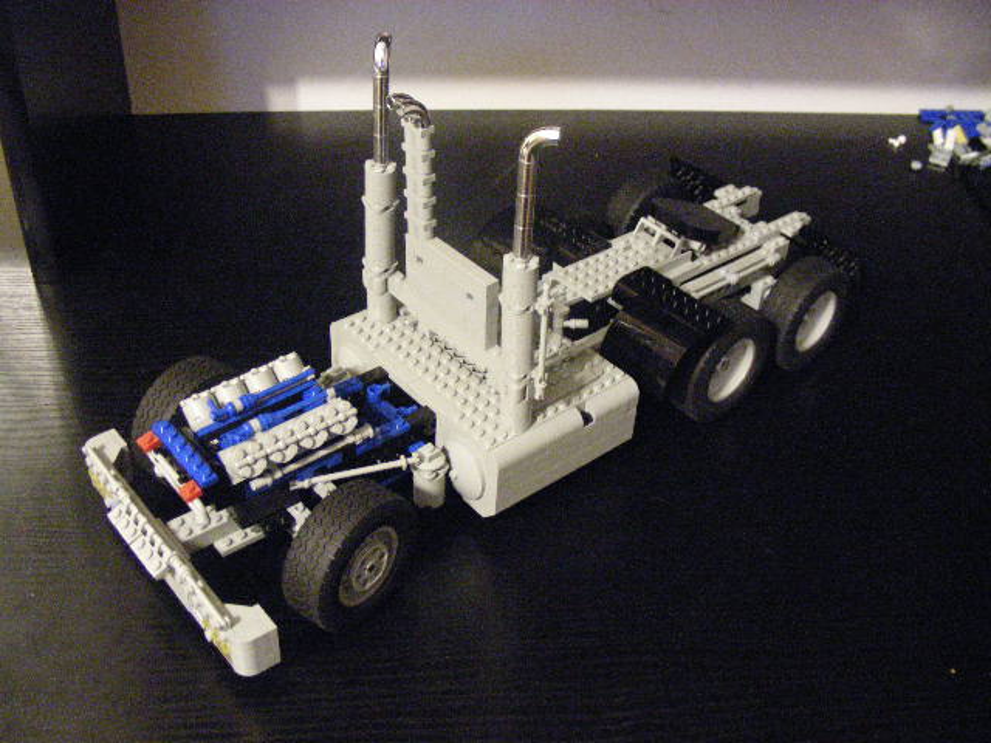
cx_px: 496
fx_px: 1088
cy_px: 372
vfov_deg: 37.7
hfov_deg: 49.0
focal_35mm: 38
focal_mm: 6.3
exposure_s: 1/4.4
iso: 800
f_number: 3.5
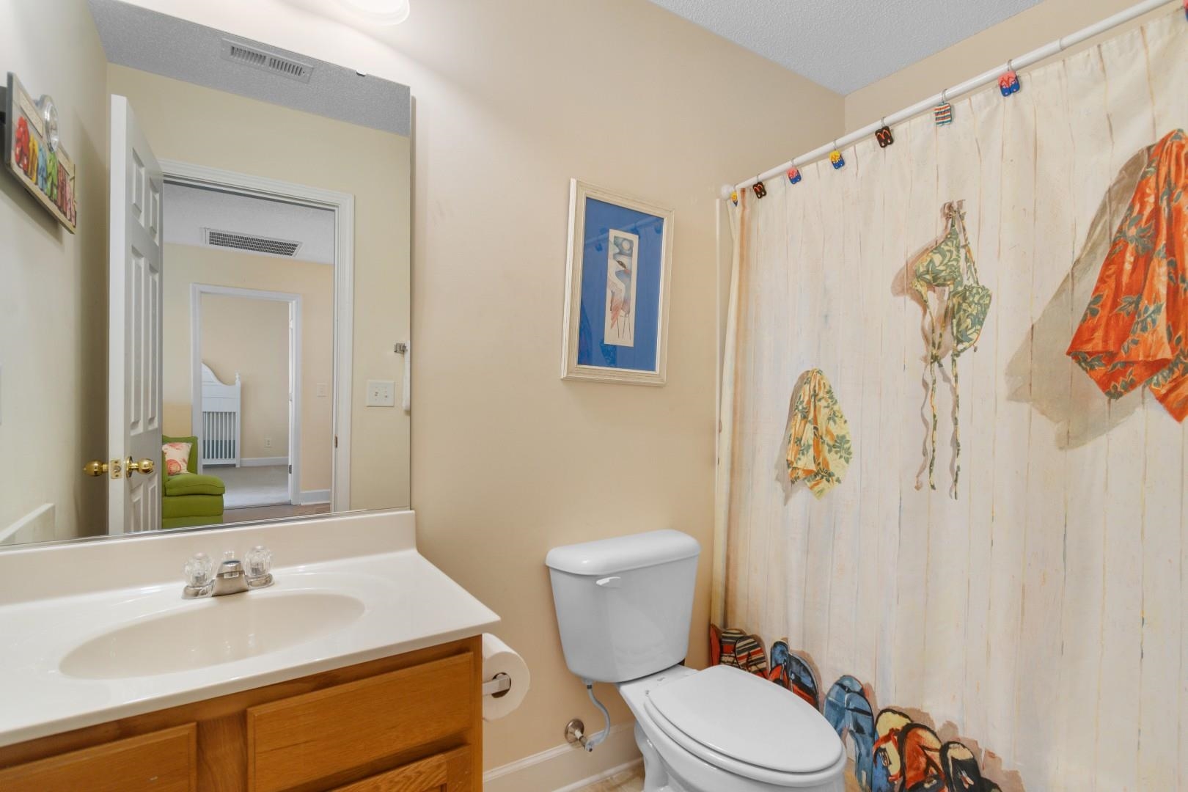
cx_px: 594
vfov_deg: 73.7
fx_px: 528
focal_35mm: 16
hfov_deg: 96.7
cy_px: 396
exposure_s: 1/20
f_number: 4.8
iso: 100
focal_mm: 11
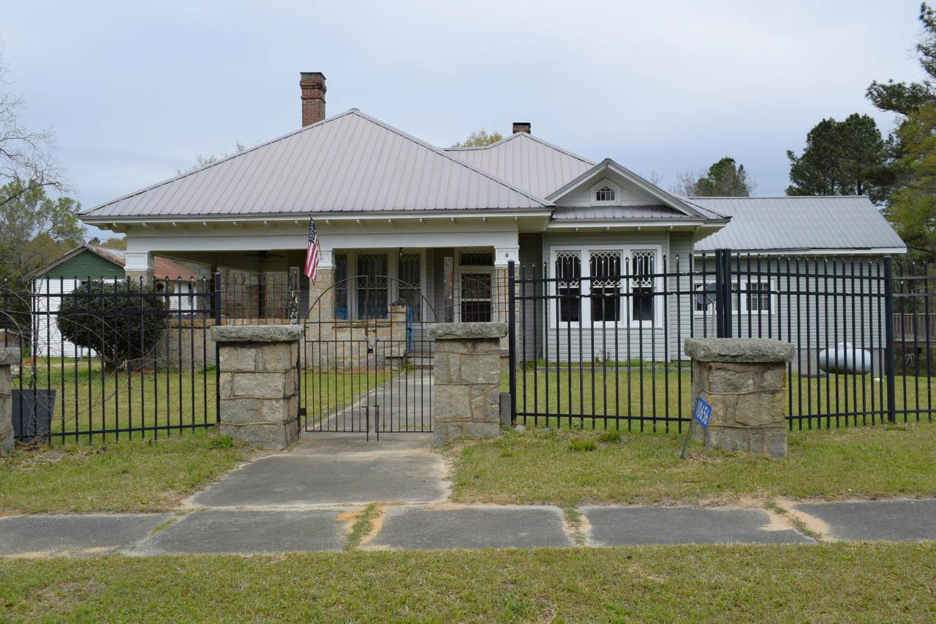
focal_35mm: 33
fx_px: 858
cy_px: 312
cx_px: 468
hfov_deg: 57.2
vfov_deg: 40.0
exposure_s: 1/400
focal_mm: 22
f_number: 7.1
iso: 200
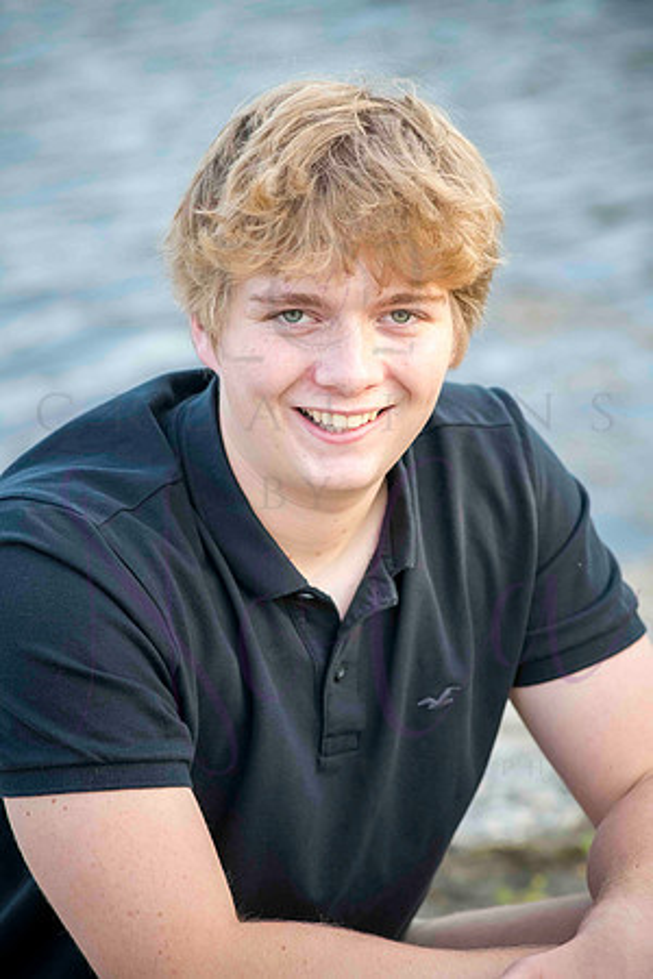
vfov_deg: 15.2
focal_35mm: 135
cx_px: 326
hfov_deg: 10.2
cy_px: 490
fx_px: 3673
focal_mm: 135
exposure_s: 1/640
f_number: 5.6
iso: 800
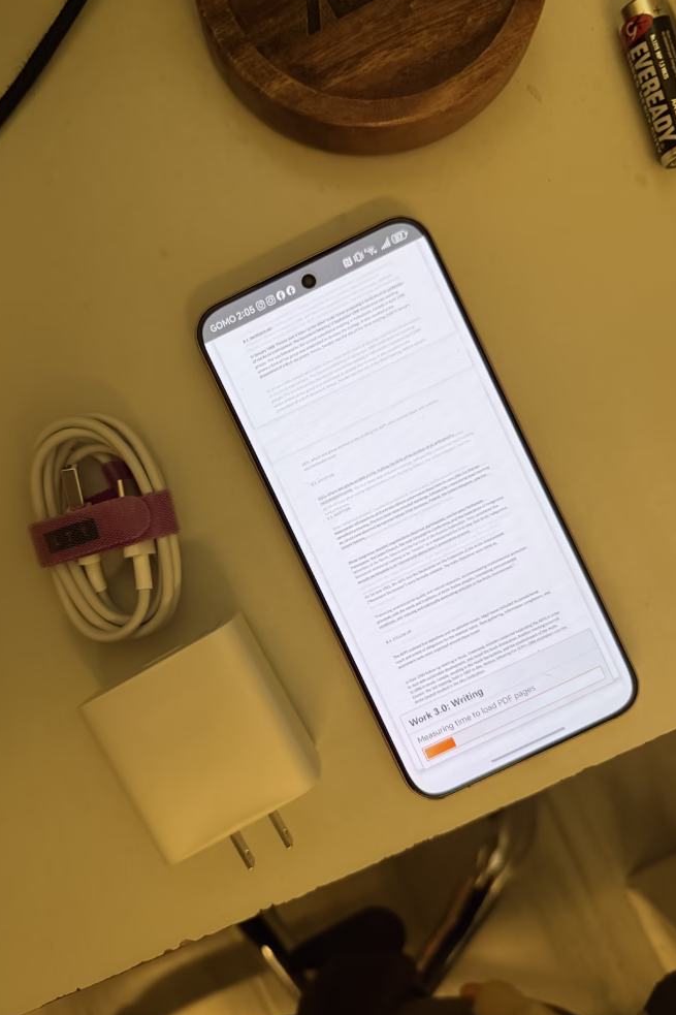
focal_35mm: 26
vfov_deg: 69.4
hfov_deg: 49.5
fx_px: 733
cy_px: 512
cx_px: 307
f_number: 1.78
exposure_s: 1/60
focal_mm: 6.76
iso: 400
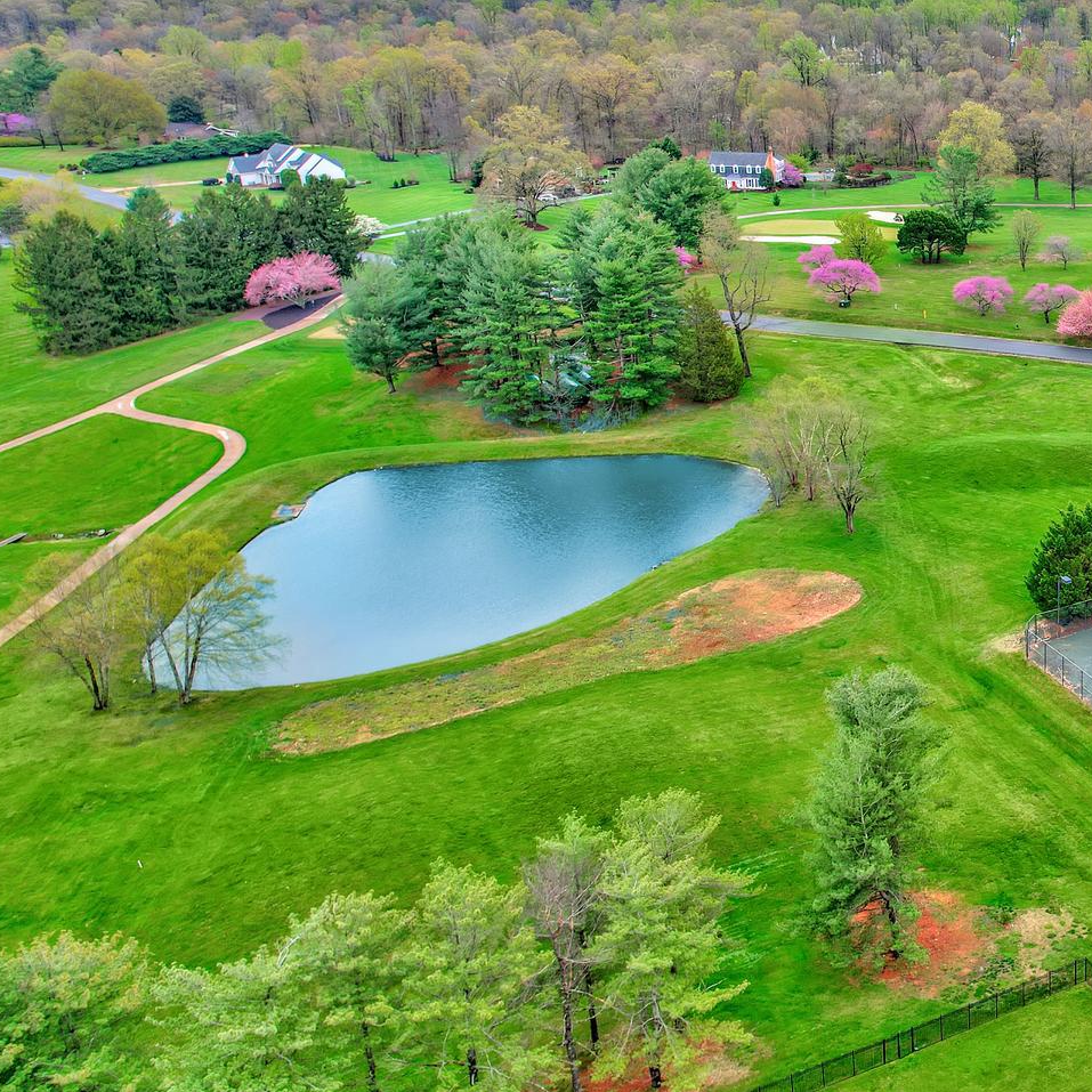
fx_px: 1428
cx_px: 1105
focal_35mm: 40
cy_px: 448
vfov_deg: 41.7
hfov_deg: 37.2
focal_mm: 8.4
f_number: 2.8
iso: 150
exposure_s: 1/640
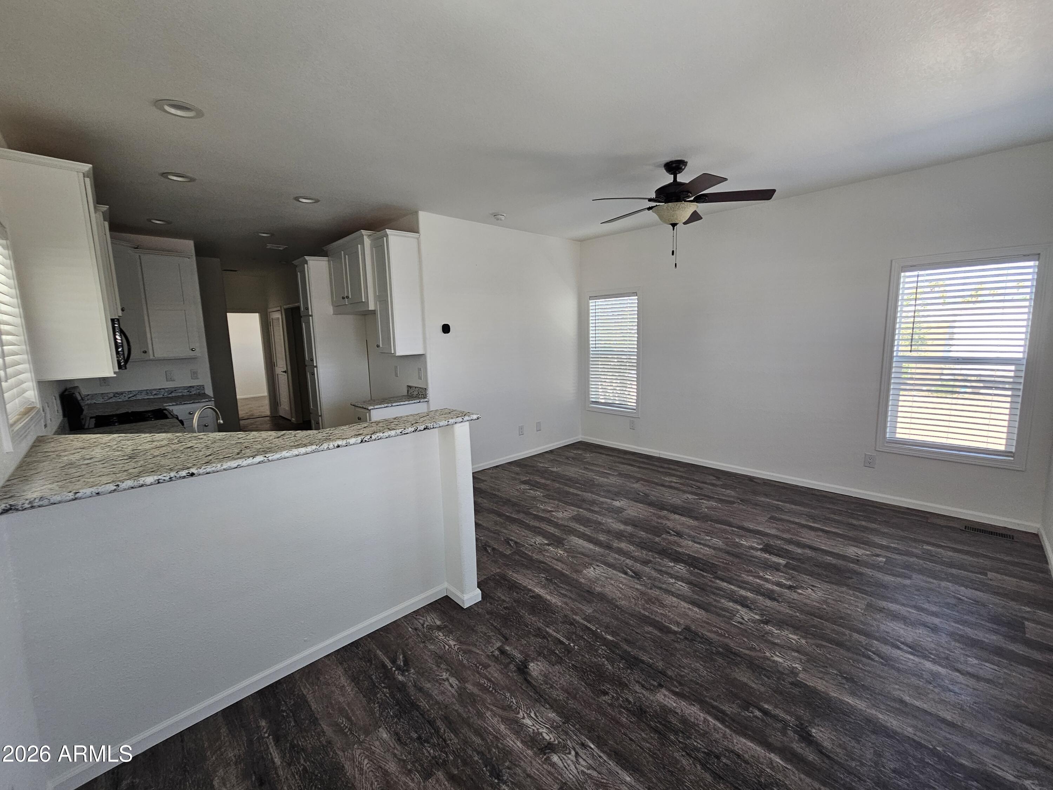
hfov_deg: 106.2
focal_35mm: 13
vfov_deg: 89.9
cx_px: 526
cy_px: 395
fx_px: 395
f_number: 2.2
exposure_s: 1/60
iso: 80
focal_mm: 2.2
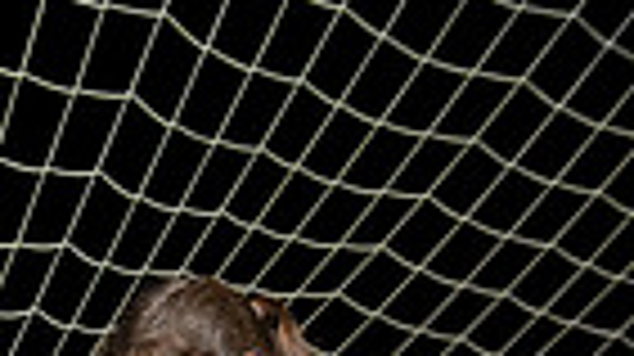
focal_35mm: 144
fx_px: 2419
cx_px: 157
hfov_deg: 14.9
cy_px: 888
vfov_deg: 7.7
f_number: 4
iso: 640
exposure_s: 1/125
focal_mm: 43
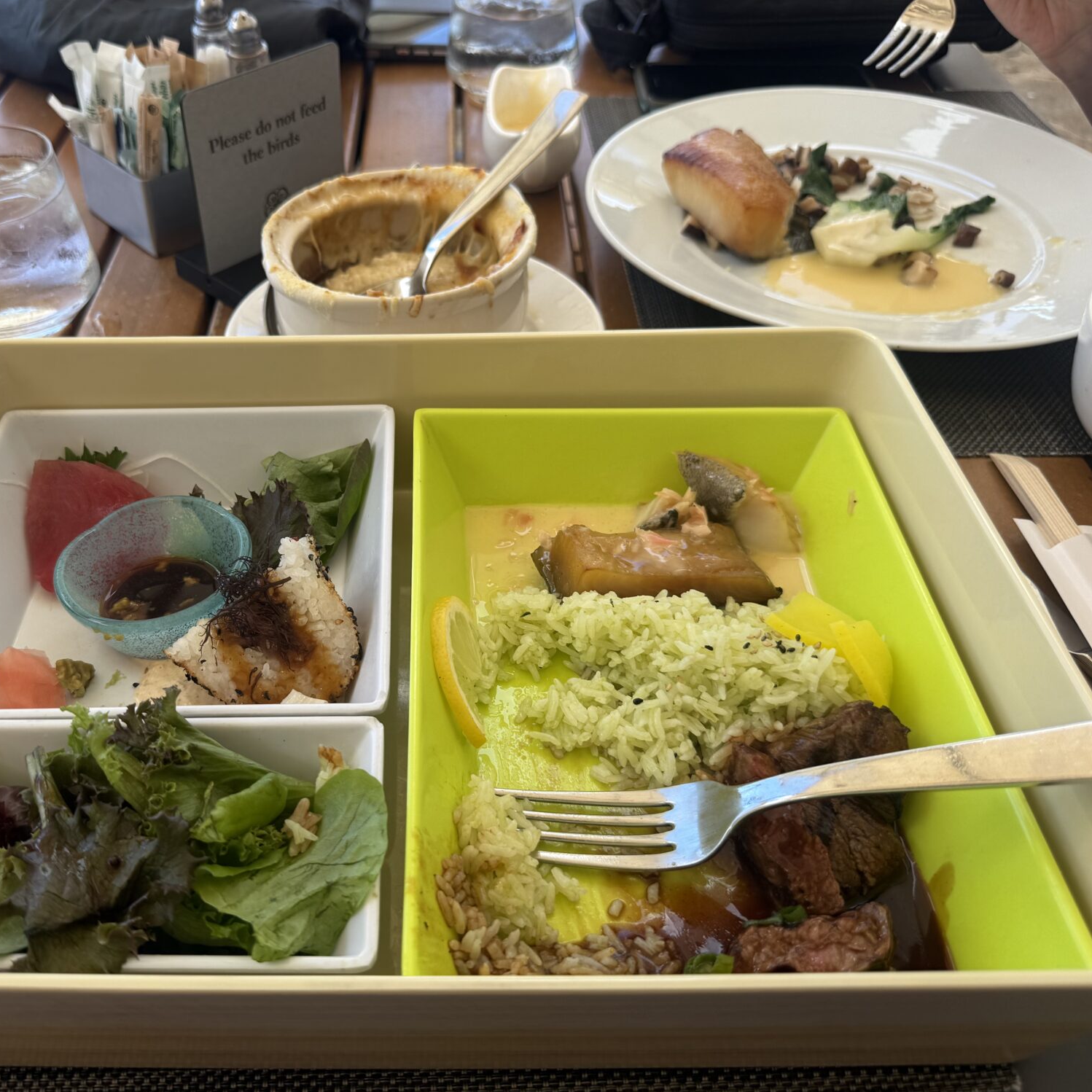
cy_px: 537
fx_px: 1035
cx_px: 404
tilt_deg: -43.5
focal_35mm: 29
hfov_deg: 54.9
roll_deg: -0.1
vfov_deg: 55.6
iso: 80
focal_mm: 6.76
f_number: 1.78
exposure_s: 1/796
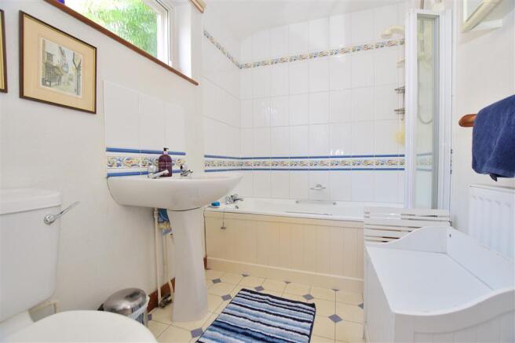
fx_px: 215
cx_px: 258
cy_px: 172
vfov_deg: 77.3
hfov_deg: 100.4
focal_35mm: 15
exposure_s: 1/60
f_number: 5.6
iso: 500
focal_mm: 10
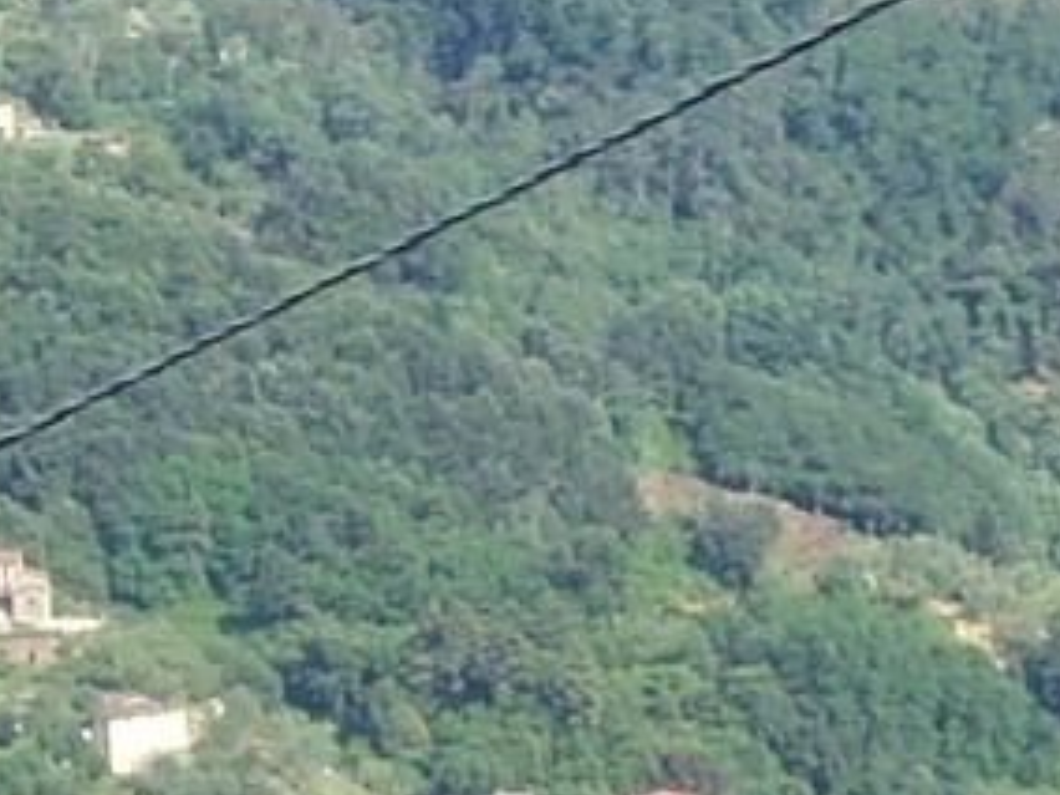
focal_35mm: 281
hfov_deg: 7.0
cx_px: 668
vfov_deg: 5.3
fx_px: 8605
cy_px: 873
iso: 80
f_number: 6.3
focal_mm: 6.6
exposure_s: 1/180
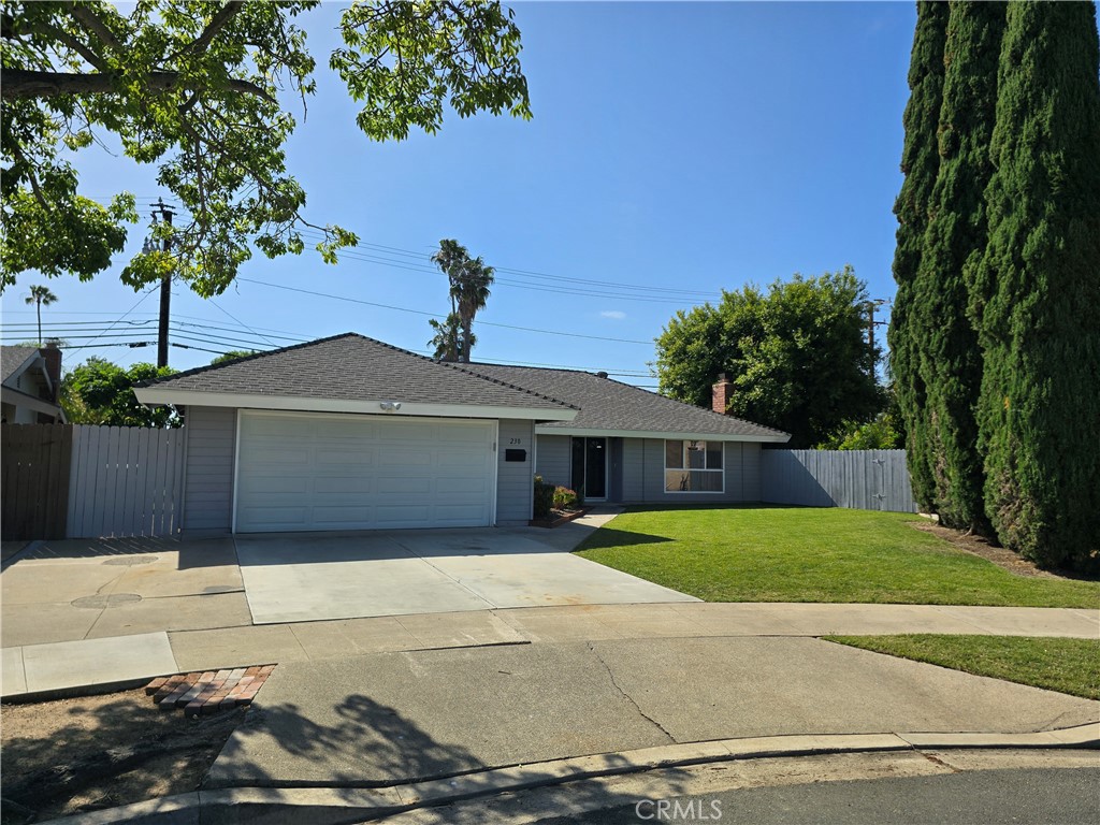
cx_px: 550
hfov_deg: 73.9
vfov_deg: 58.9
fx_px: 731
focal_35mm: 23
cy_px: 412
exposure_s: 1/986
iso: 12
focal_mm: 6.3
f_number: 1.7
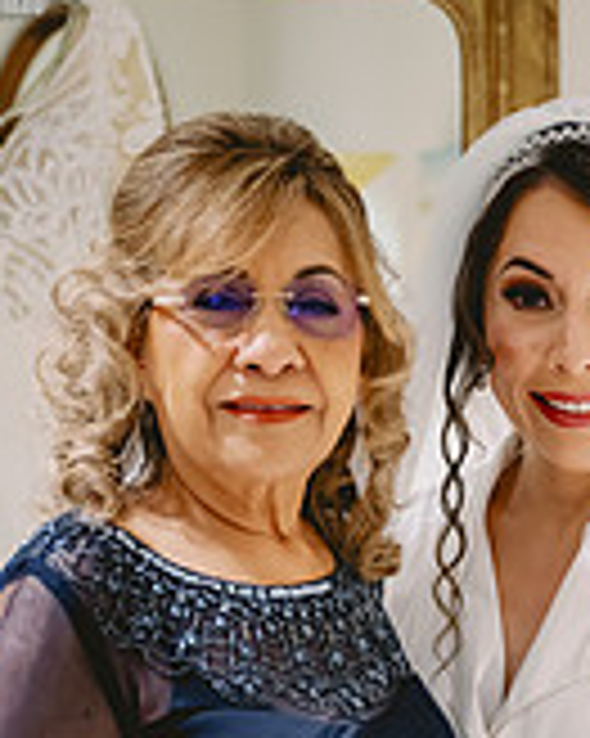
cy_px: 747
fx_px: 2425
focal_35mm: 111
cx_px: 468
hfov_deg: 13.8
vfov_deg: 16.9
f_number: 2.8
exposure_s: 1/80
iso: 1250
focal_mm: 43
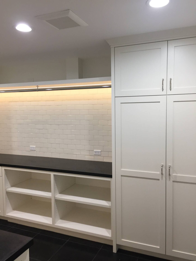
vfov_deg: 61.7
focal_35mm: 29
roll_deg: +1.4
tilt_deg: -6.0
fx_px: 219
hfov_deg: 48.2
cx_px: 98
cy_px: 130
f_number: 2.2
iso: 40
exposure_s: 1/30
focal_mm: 4.15
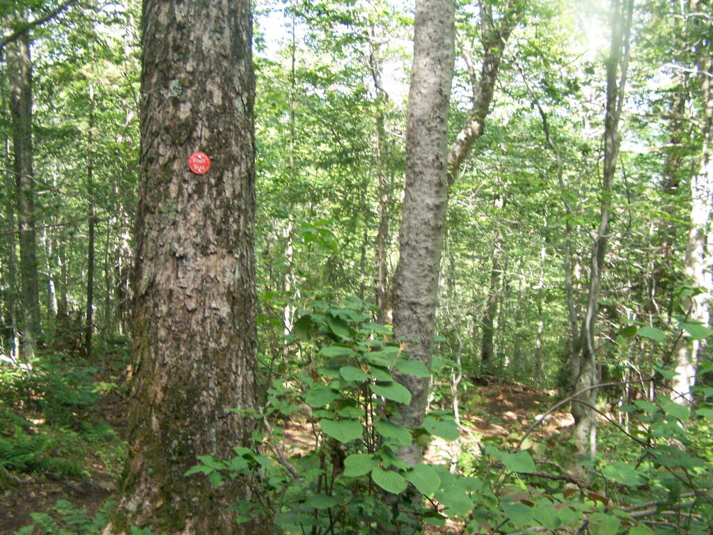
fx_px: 783
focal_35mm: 38
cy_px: 268
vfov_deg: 37.7
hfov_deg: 49.0
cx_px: 356
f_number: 2.8
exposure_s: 1/250
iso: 400
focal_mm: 6.3
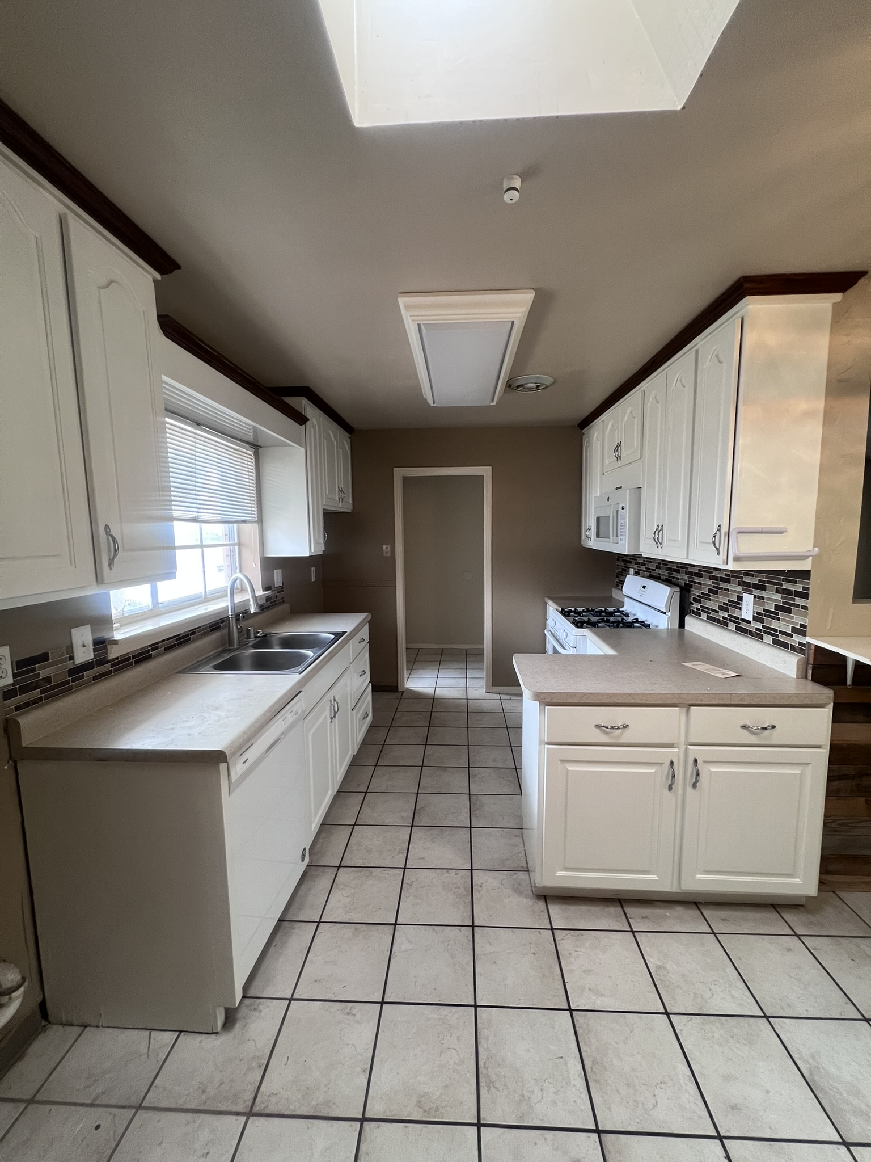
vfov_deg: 106.2
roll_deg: +1.3
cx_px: 436
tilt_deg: -5.9
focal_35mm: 13
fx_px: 436
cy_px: 581
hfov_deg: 89.9
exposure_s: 1/120
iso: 200
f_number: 1.8
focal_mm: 1.57
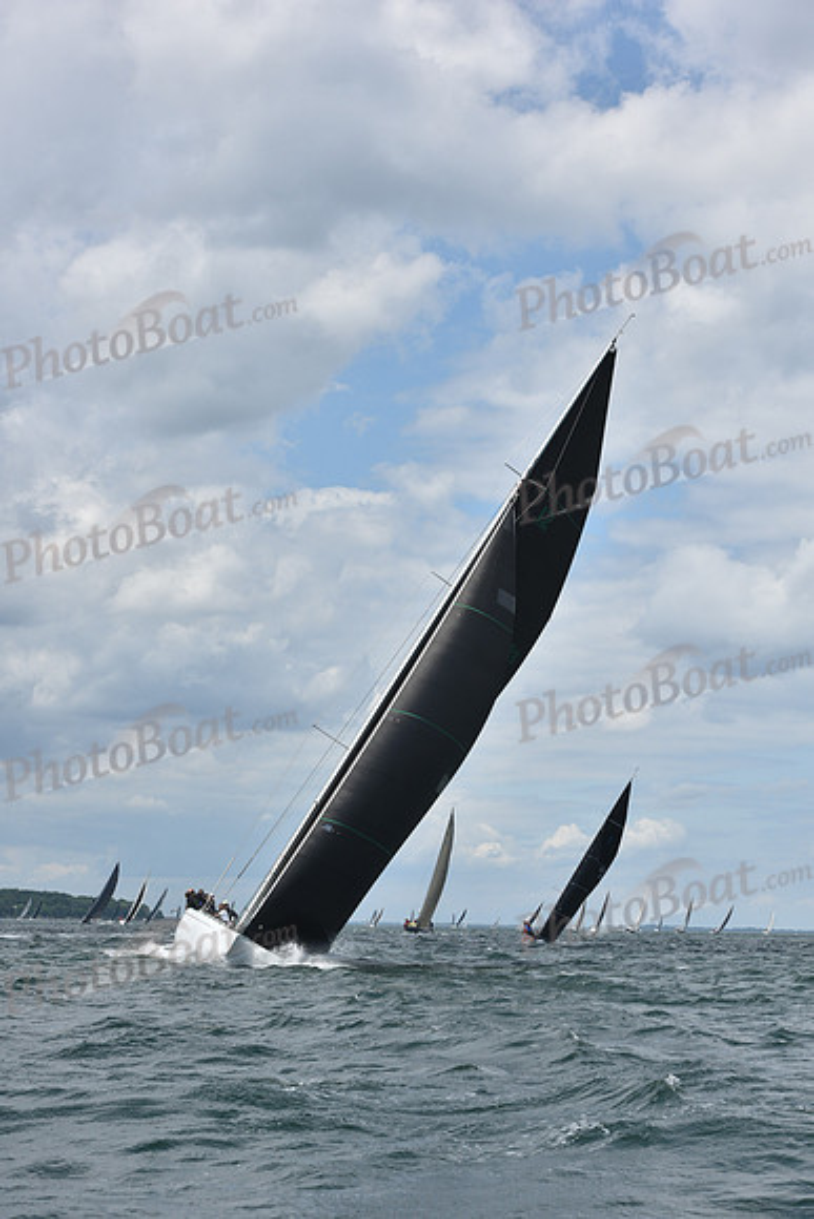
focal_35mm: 75
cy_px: 610
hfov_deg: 18.2
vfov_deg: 27.0
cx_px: 407
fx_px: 2542
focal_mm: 75
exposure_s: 1/1250
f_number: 8
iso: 250
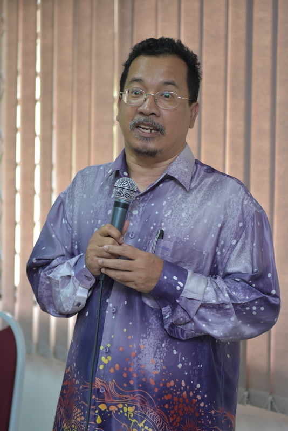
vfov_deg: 19.4
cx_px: 144
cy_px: 216
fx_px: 1259
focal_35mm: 105
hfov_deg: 13.1
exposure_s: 1/160
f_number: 2.8
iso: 1000
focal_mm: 70
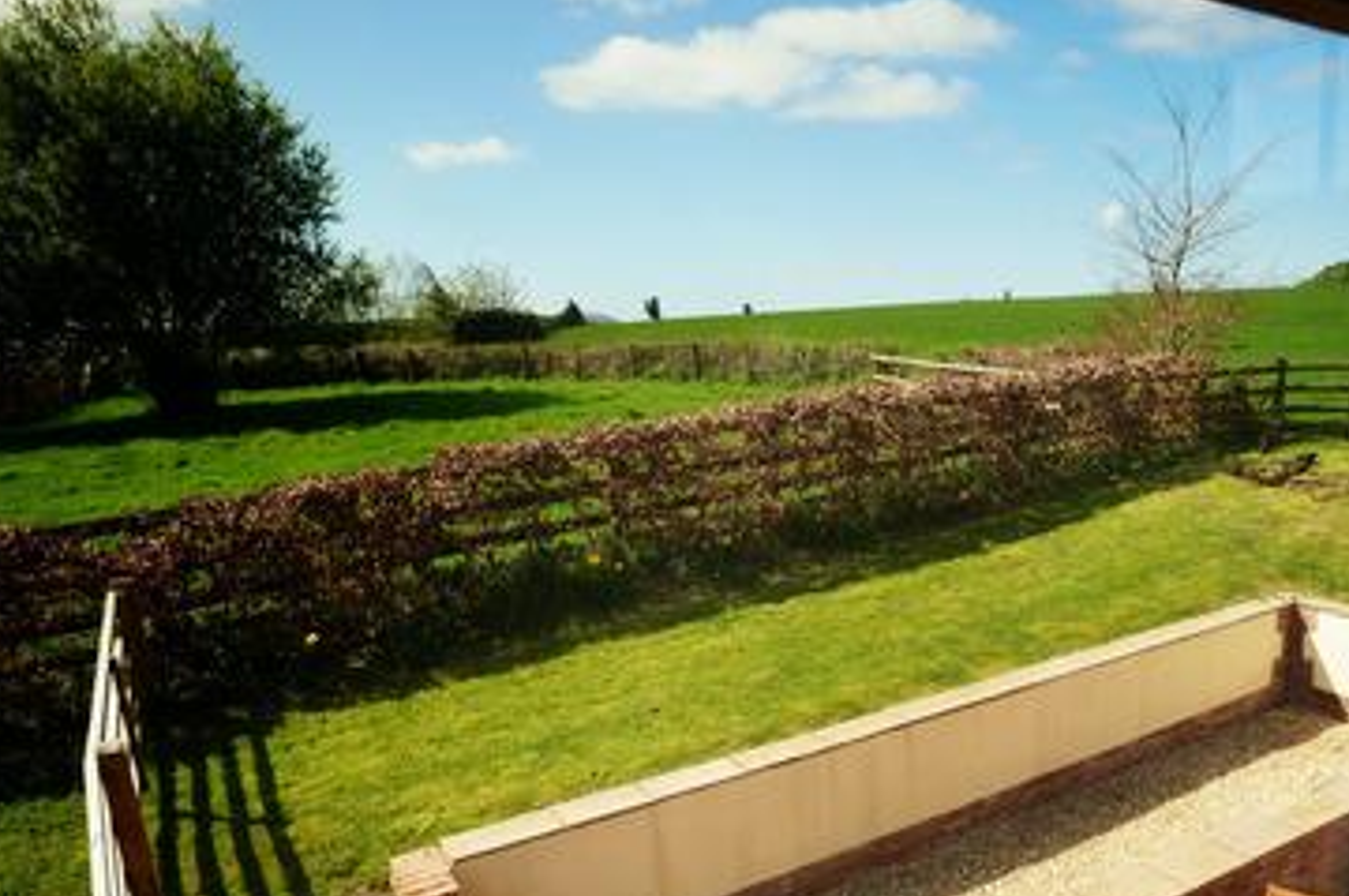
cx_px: 877
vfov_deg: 50.4
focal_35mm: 25
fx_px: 936
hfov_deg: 69.9
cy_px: 585
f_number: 8
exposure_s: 1/160
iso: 100
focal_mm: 12
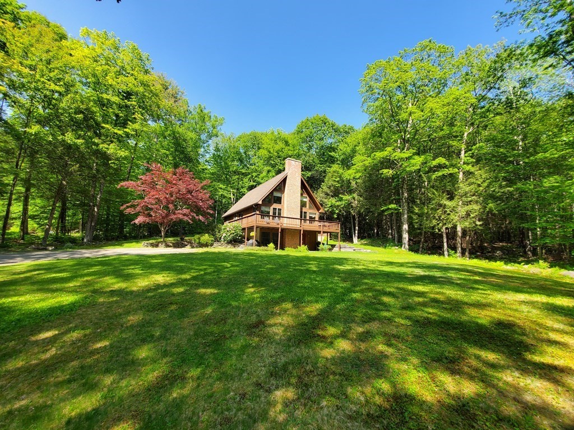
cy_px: 215
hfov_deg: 106.2
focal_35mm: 13
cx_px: 287
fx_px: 216
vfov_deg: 89.9
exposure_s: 1/318
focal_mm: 1.8
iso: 50
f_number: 2.2
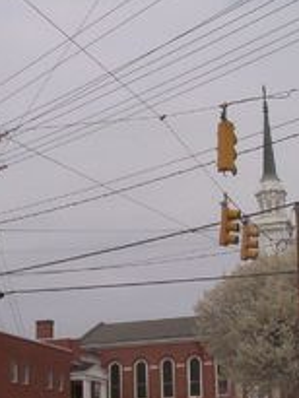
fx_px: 874
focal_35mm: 76
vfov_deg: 25.5
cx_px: 128
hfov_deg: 19.4
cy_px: 272
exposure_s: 1/650
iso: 100
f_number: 8
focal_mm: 6
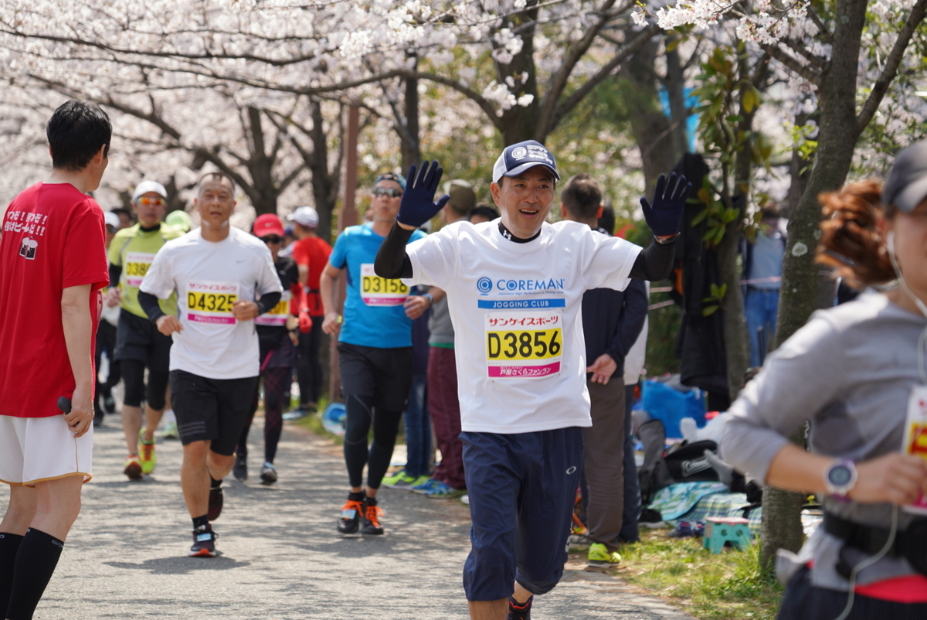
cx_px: 464
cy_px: 310
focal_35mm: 140
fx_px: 3607
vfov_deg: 9.8
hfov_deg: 14.6
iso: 125
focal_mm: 140
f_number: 5
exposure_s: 1/320
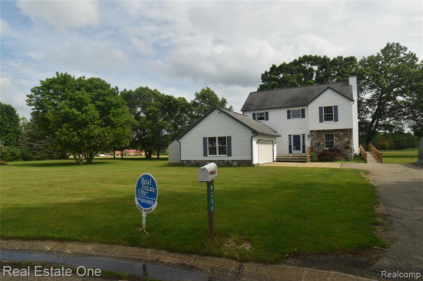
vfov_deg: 56.1
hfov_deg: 77.3
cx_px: 212
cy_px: 140
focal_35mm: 22
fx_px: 264
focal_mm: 15
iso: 100
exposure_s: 1/320
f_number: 9
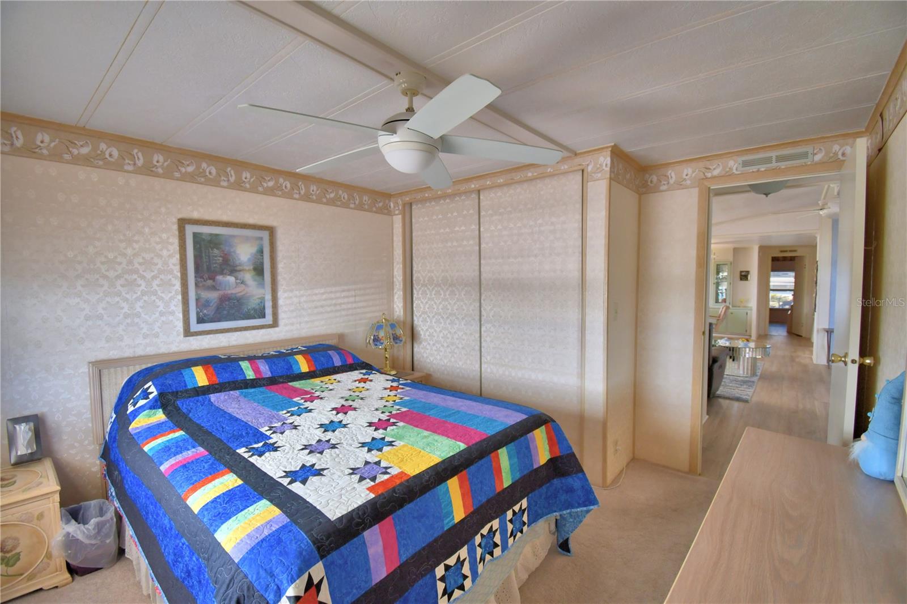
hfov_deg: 100.4
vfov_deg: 77.3
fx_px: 378
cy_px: 302
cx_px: 454
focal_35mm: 15
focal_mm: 10
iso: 400
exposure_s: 1/50
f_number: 4.5
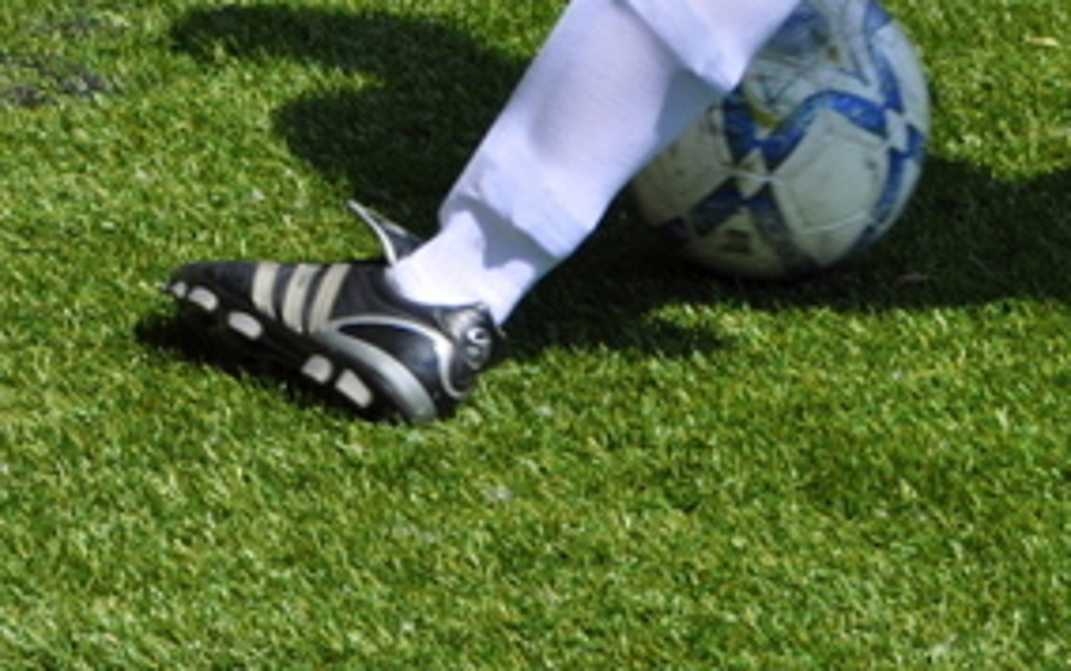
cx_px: 479
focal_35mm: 258
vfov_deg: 5.1
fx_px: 7537
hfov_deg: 8.1
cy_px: -168
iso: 200
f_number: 7.1
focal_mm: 60
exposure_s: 1/800
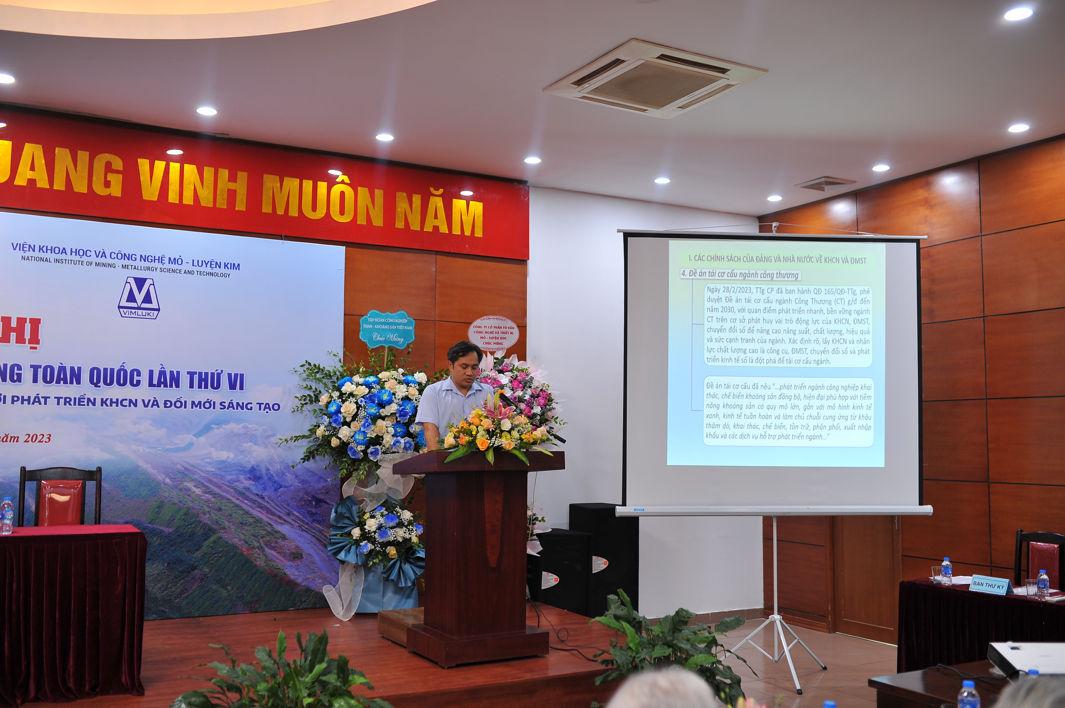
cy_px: 354
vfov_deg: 37.8
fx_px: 1035
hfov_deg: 54.5
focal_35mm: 35
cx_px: 532
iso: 400
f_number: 2.2
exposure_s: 1/80
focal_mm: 35
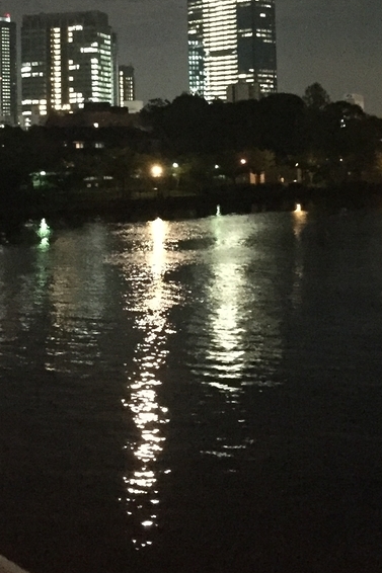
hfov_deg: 21.2
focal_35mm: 64
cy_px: 88
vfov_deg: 30.4
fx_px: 1019
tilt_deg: +4.1
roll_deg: +1.1
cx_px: 144
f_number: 2.2
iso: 2000
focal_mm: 4.15
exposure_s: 1/15
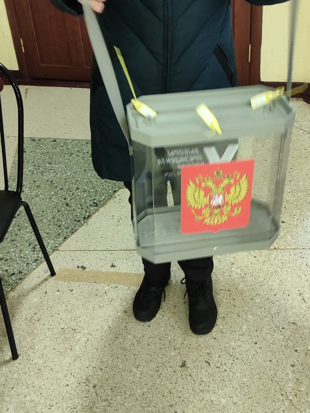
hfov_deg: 34.3
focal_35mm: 42
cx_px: 180
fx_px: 502
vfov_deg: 44.3
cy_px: 147
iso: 1927
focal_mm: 5.89
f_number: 1.89
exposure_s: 1/33
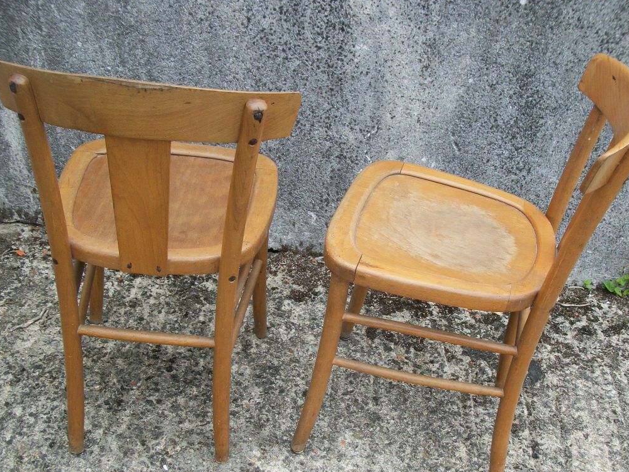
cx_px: 330
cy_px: 297
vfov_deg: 34.9
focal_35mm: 41
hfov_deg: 45.8
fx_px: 745
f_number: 2.9
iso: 80
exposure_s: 1/200
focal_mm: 5.7
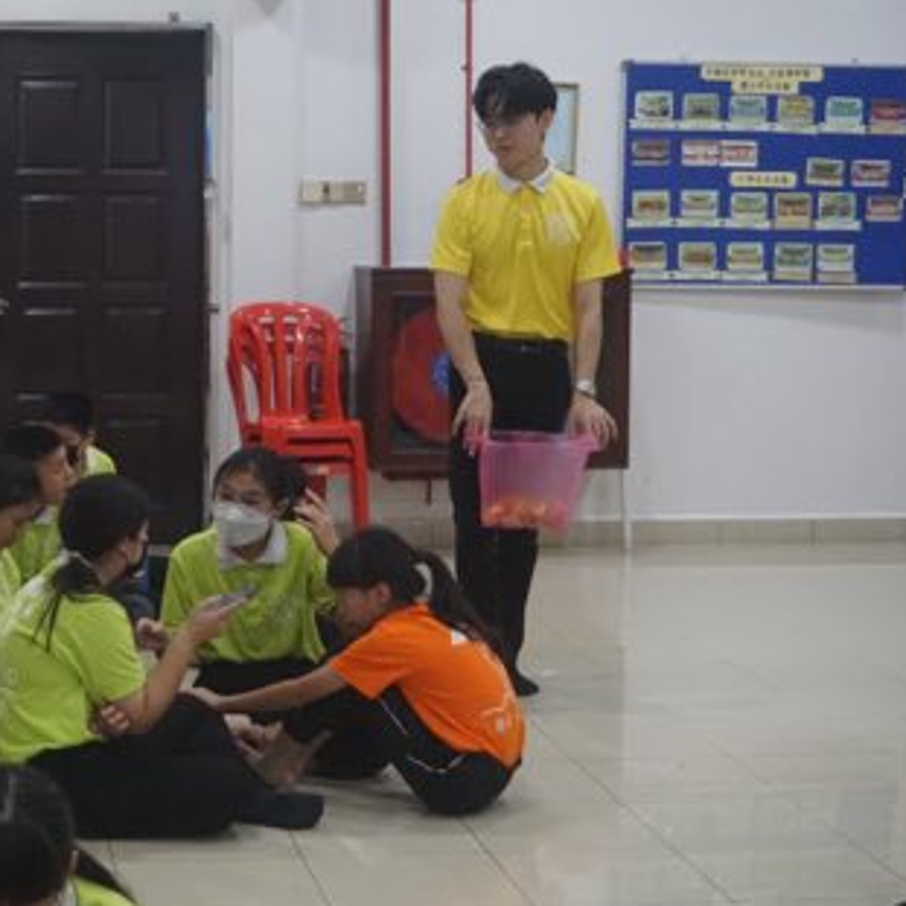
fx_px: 2270
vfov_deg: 22.6
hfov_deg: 22.3
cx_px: 218
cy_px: 454
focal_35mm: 77
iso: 3200
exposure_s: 1/125
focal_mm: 39
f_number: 5.6
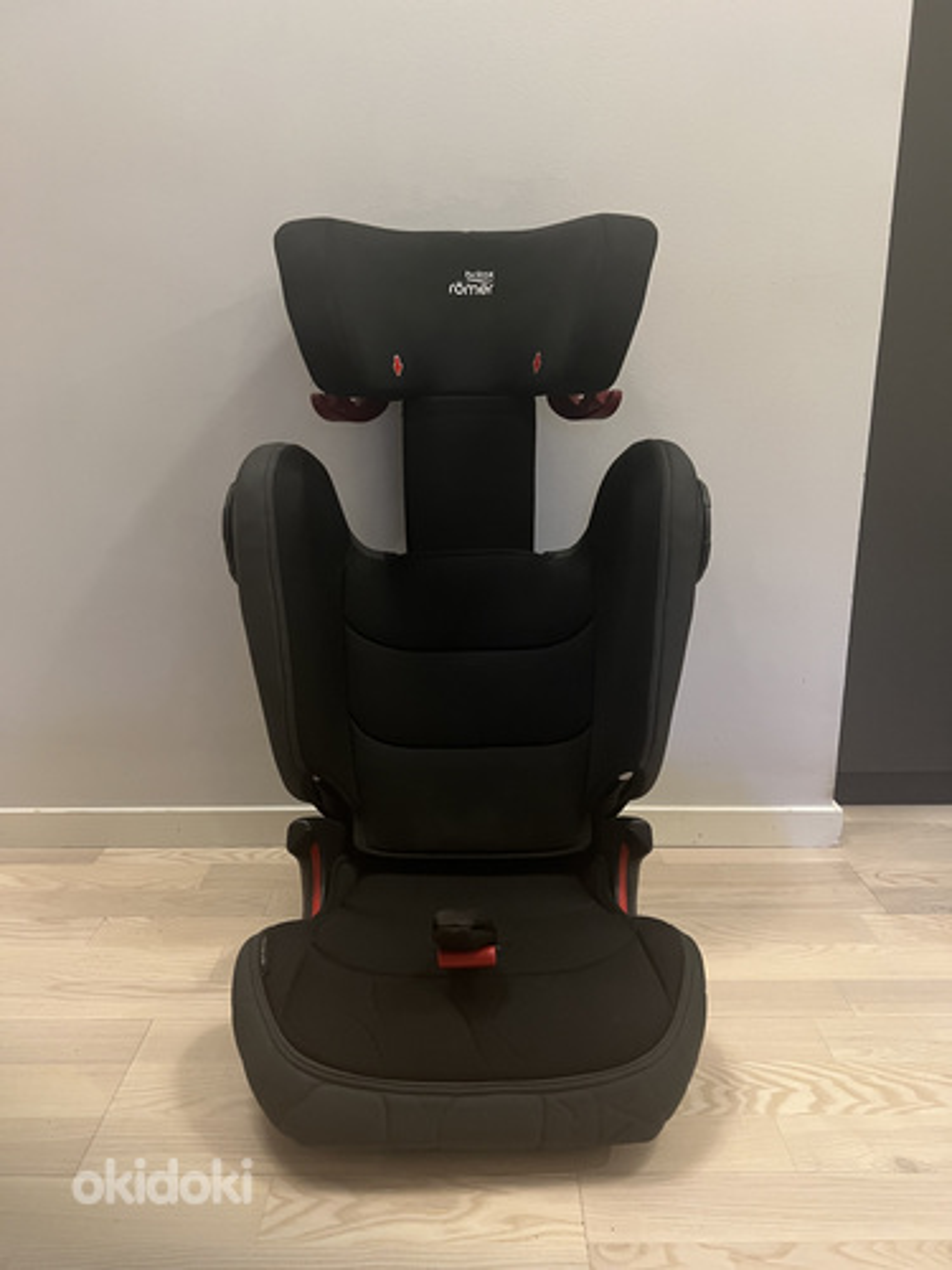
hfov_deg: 53.1
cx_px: 476
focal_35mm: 26
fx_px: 953
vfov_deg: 67.3
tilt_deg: -14.7
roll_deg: +1.3
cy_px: 635
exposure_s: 1/33
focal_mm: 5.7
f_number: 1.5
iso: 500
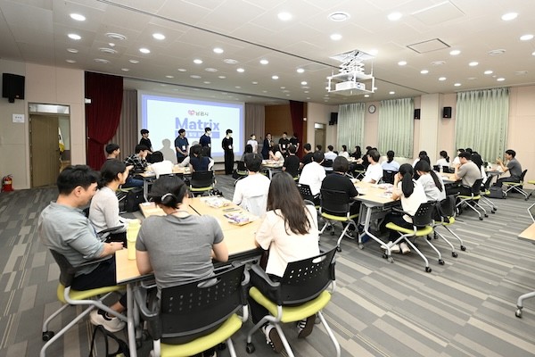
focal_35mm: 15
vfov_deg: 77.3
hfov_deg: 100.4
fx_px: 223
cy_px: 178
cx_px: 268
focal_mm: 15
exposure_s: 1/200
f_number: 2.8
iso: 640
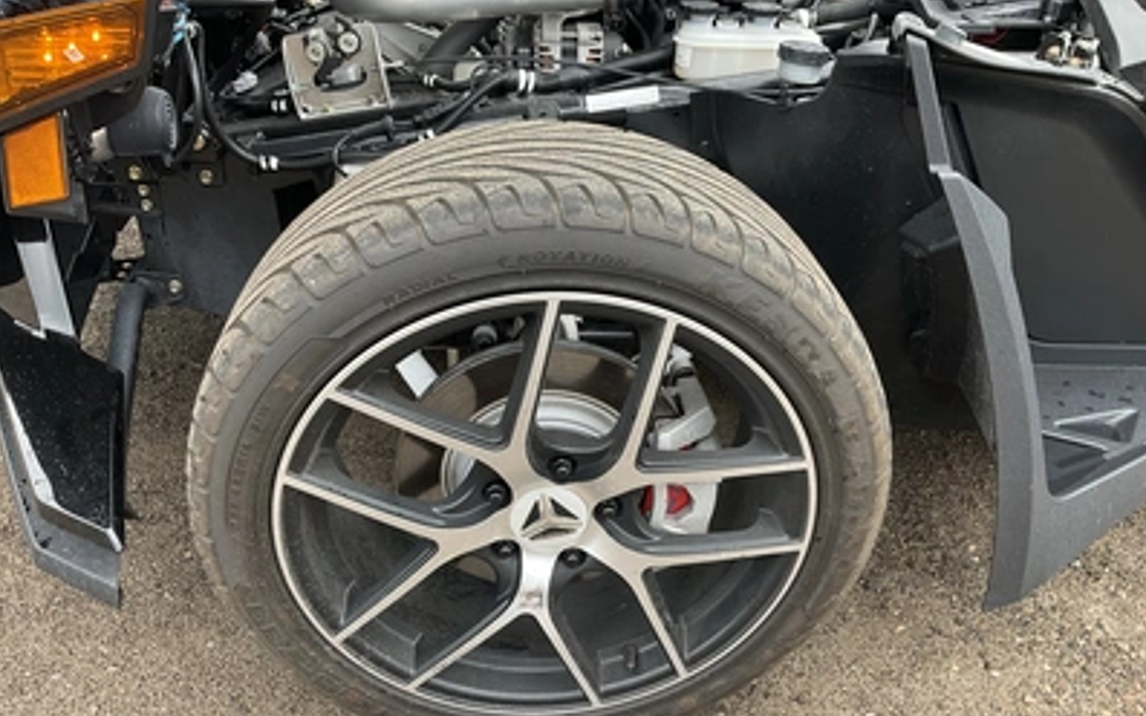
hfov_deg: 61.2
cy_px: 430
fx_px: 968
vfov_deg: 40.4
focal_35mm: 31
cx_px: 572
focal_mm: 3
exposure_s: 1/122
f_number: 1.8
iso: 32
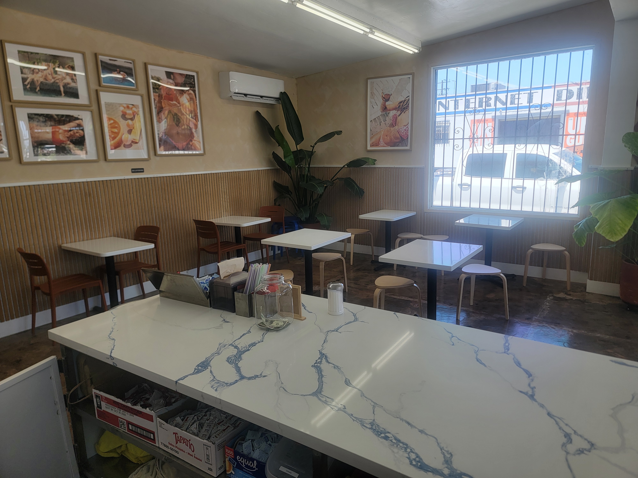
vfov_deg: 56.8
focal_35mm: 24
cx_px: 319
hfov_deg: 71.6
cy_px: 239
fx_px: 442
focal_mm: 6.7
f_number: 1.8
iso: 16
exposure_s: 1/120
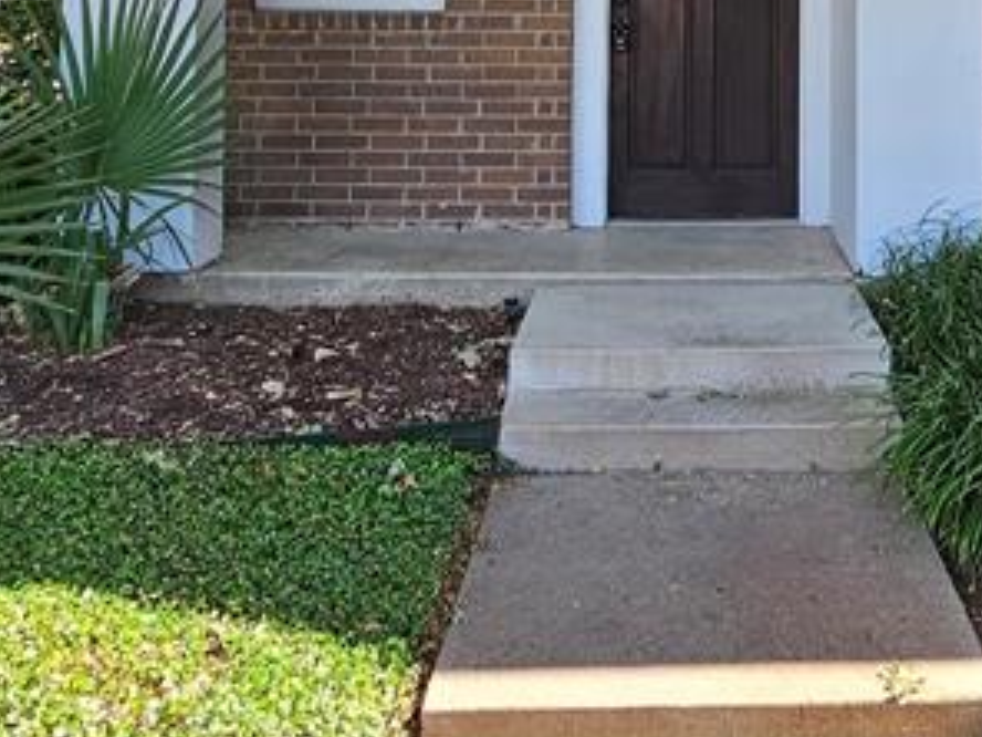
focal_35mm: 45
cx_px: 717
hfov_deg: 41.1
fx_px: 1277
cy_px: -56
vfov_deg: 29.3
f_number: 2.2
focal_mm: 2.2
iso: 64
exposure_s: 1/359
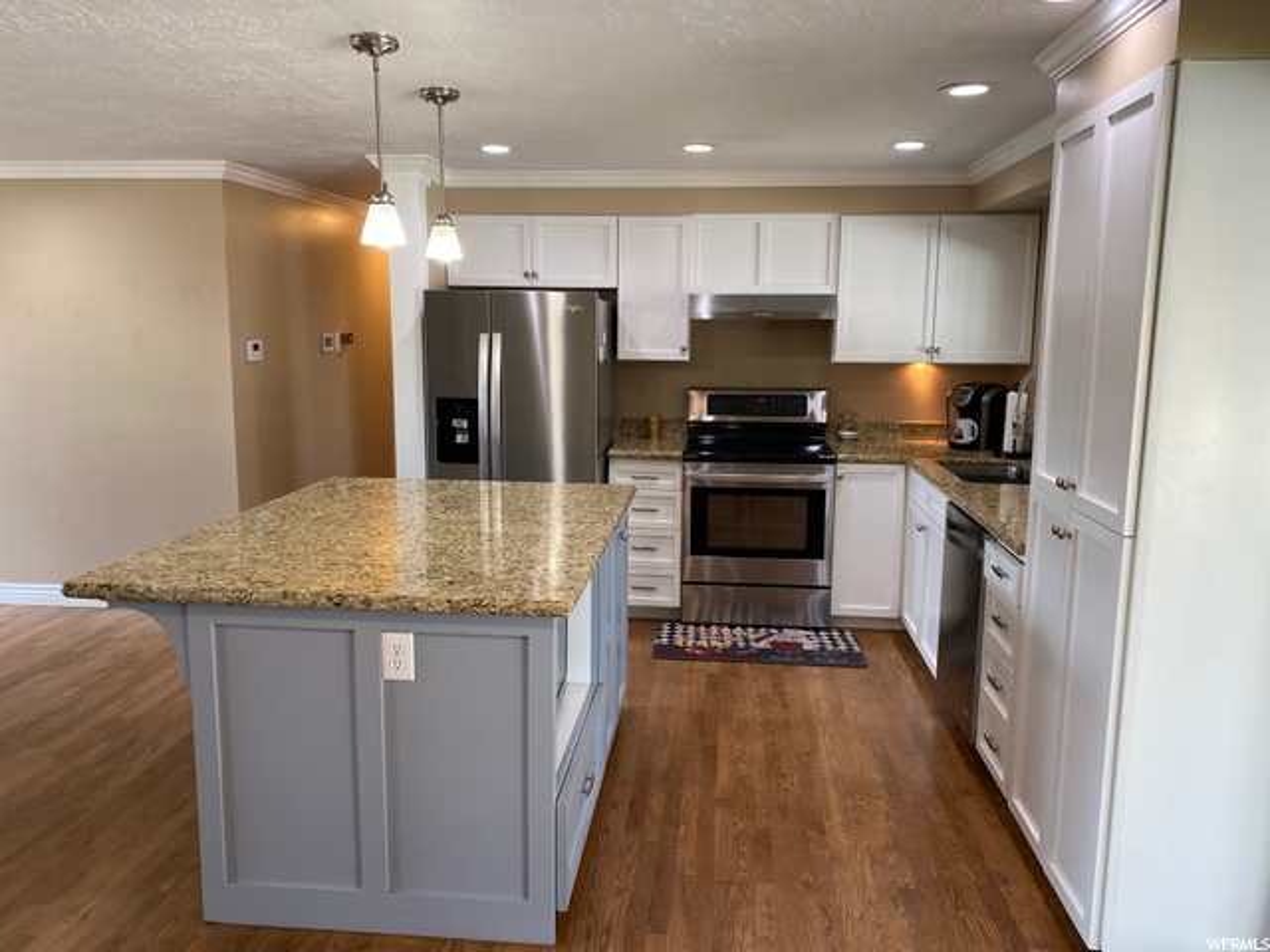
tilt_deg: -9.9
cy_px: 476
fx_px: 954
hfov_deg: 67.3
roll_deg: -1.2
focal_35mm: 26
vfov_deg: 53.1
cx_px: 635
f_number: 1.8
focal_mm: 4.25
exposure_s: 1/120
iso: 100
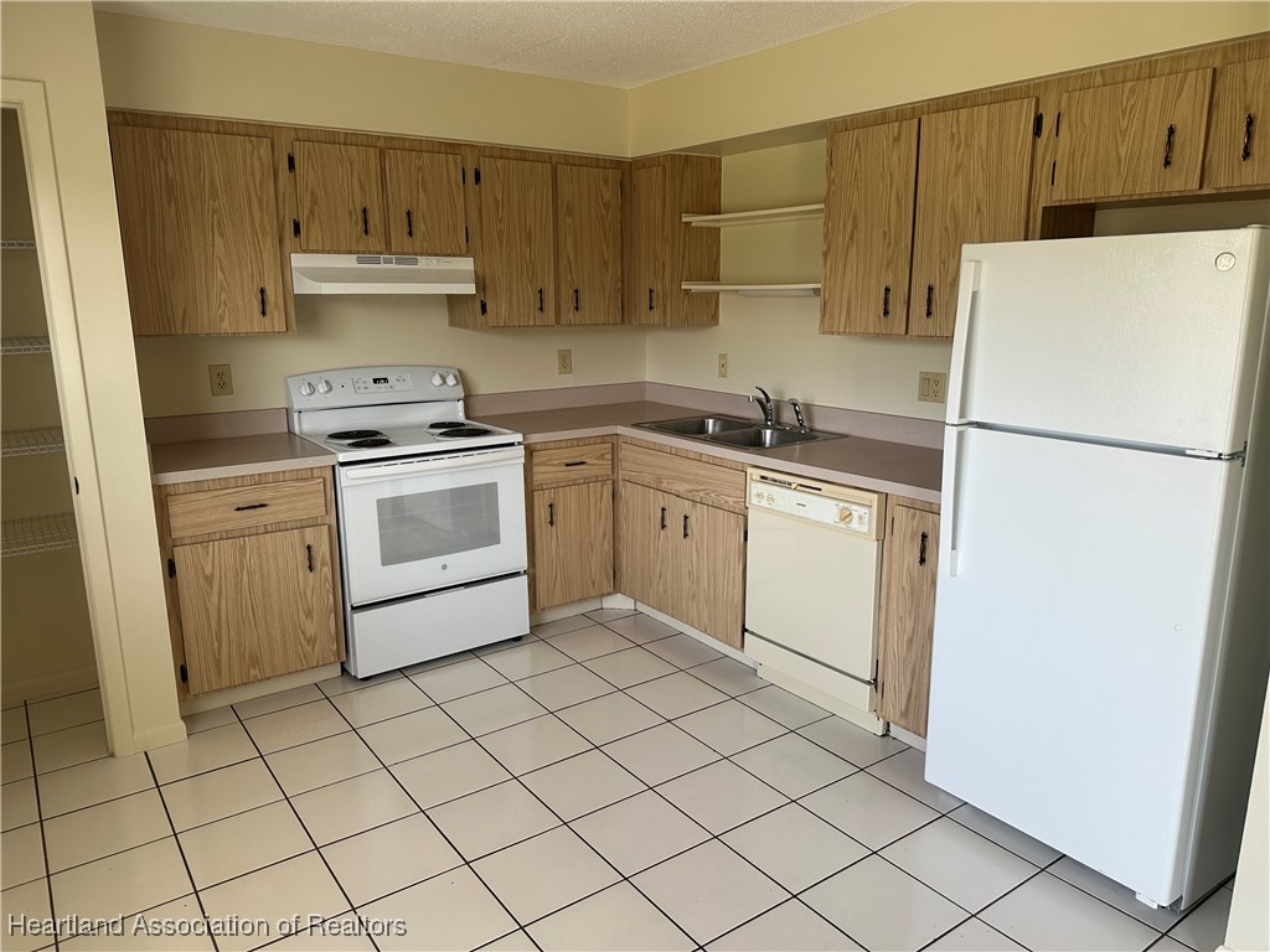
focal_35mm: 24
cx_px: 635
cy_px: 476
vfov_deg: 56.8
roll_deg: +0.4
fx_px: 881
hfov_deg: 71.6
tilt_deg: -11.0
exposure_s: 1/121
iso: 100
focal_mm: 6.86
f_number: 1.78
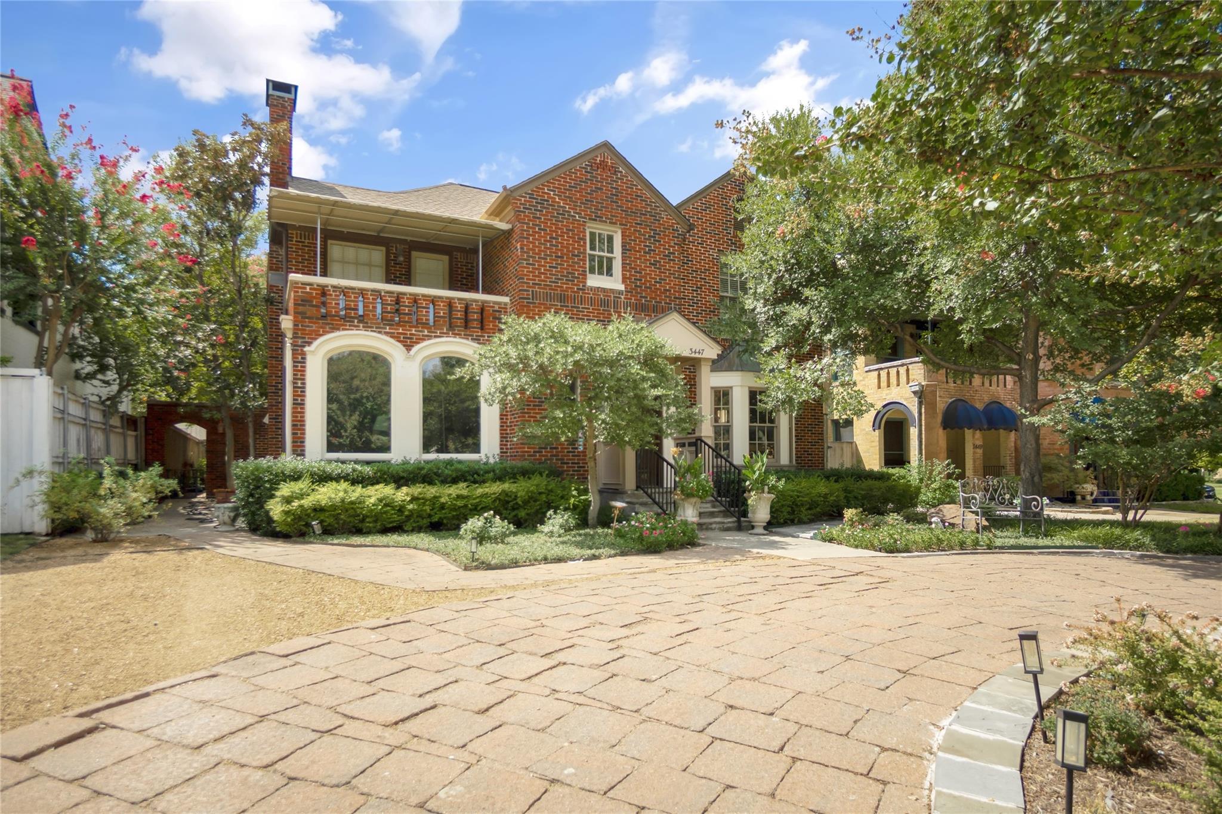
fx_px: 645
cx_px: 611
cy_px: 407
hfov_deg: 86.9
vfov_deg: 64.5
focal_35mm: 19
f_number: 11
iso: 200
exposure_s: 1/1600
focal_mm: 13
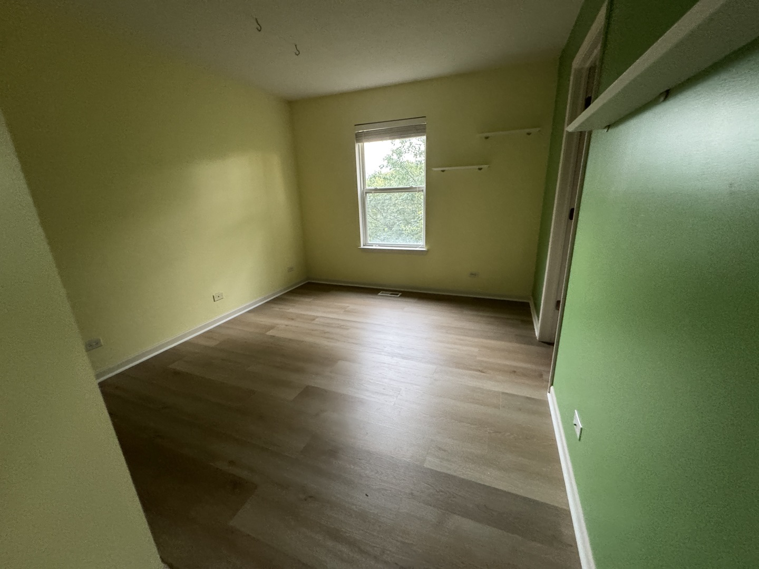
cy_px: 284
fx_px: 307
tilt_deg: -13.4
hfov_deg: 102.1
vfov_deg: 85.7
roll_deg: +3.4
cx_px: 380
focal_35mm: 14
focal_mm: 2.22
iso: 500
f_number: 2.2
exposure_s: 1/60
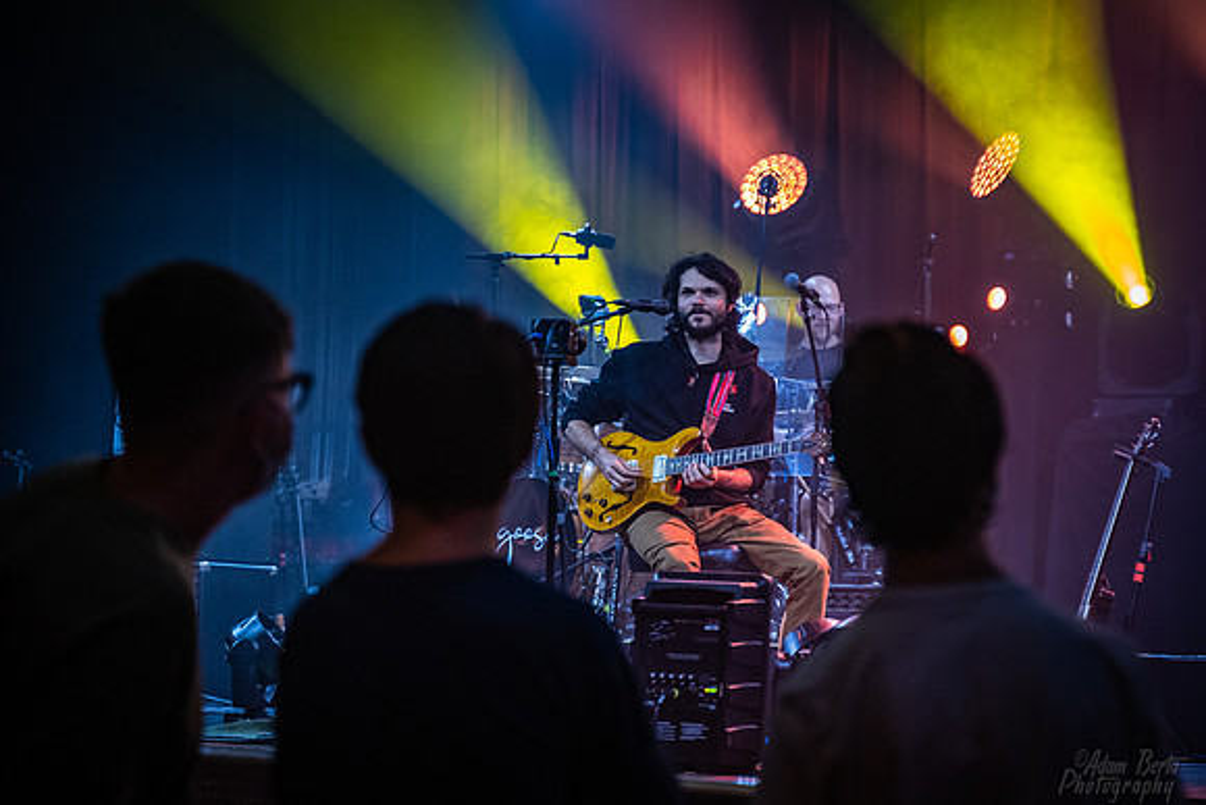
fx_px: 2998
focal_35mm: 89
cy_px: 428
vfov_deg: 15.3
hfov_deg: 22.7
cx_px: 720
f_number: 2.8
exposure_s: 1/400
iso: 3200
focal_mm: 75
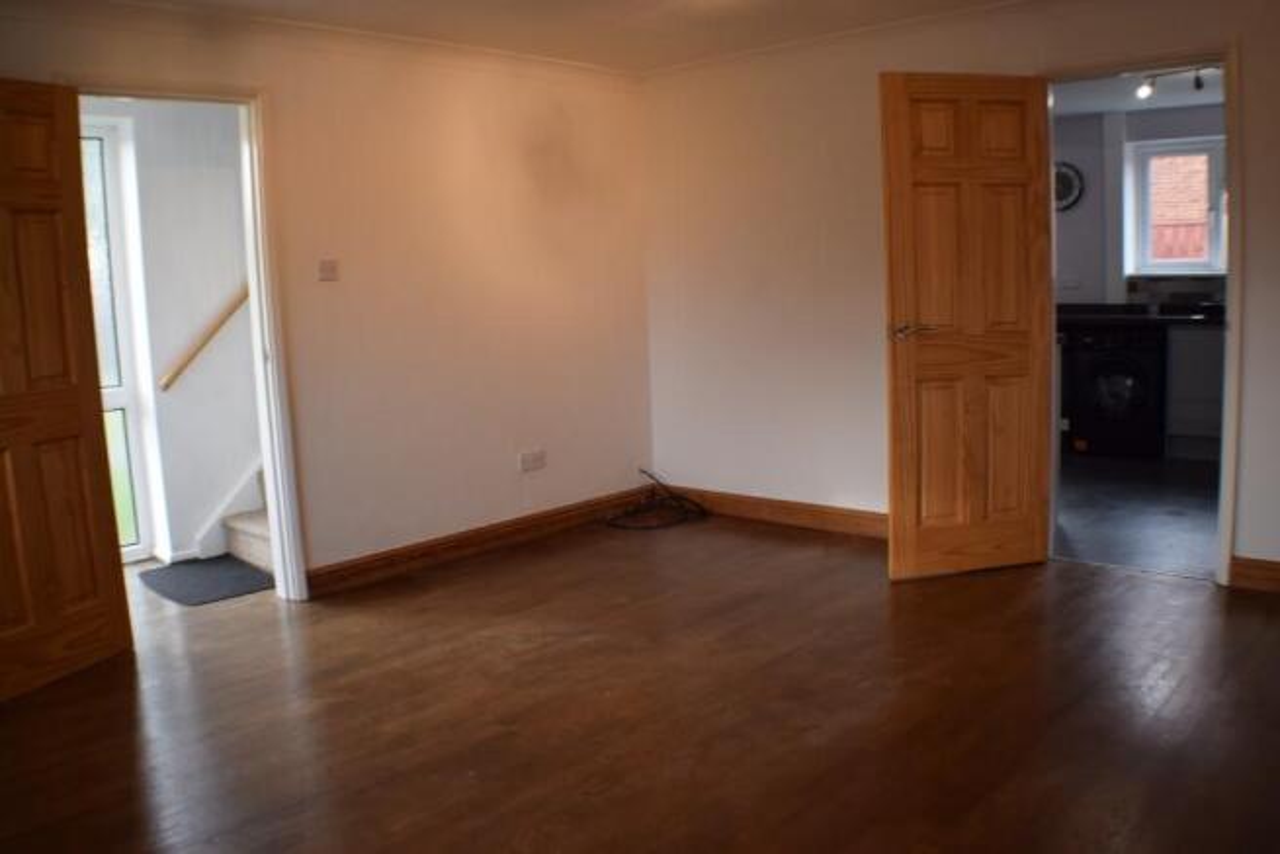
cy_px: 427
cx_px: 640
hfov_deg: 53.1
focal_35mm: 36
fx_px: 1280
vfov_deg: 36.9
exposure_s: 1/60
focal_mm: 24
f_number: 4
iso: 400
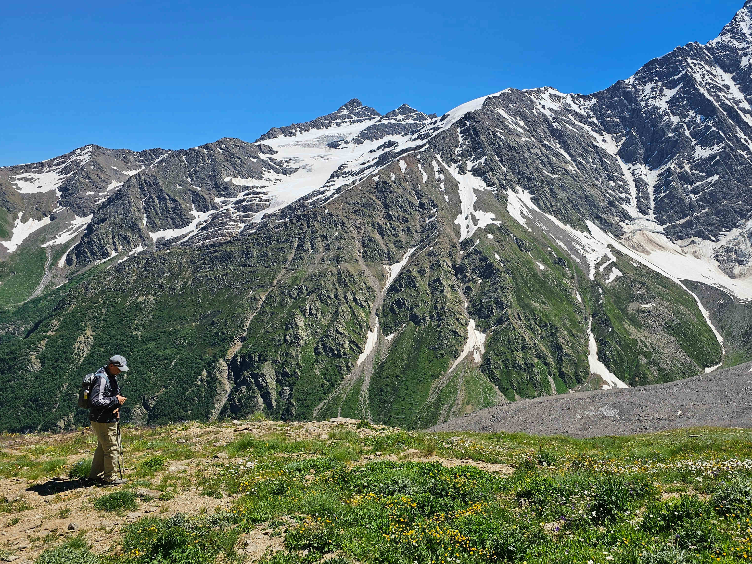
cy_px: 289
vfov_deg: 46.8
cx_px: 484
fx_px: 652
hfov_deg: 59.0
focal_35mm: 30
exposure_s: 1/1182
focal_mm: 6.3
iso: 10
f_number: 1.7
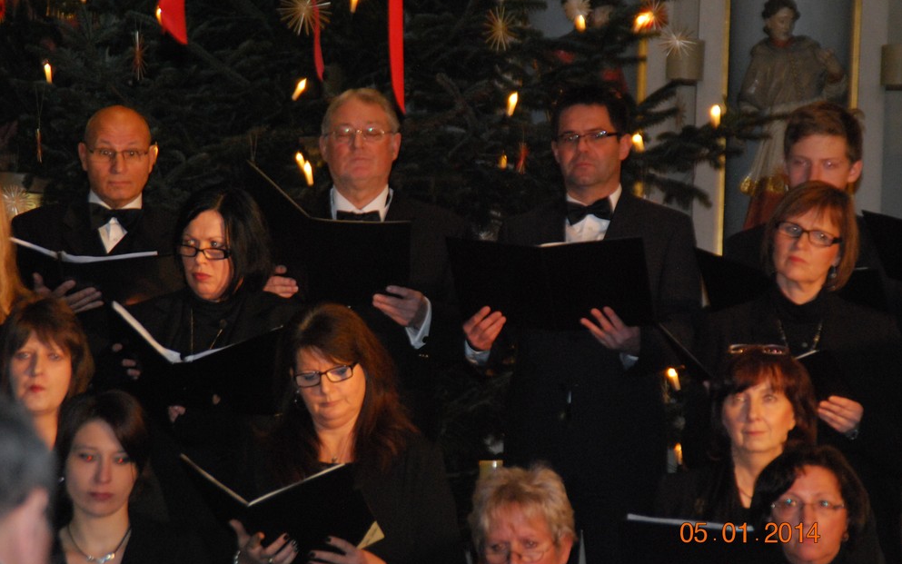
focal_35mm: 193
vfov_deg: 6.8
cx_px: 453
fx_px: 4733
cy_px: 275
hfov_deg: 10.9
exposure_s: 1/60
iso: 1600
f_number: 6
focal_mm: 125
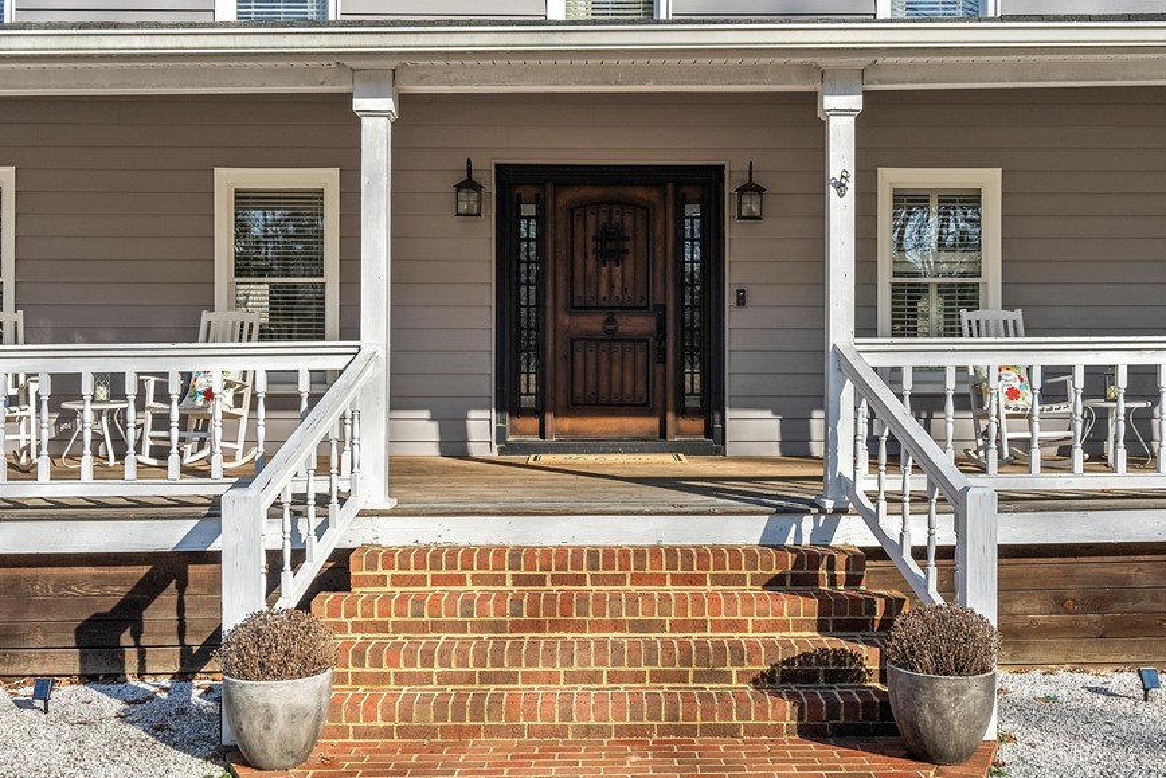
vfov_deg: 33.4
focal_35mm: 40
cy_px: 353
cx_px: 609
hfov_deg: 48.4
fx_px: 1296
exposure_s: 1/160
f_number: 8
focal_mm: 32
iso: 800
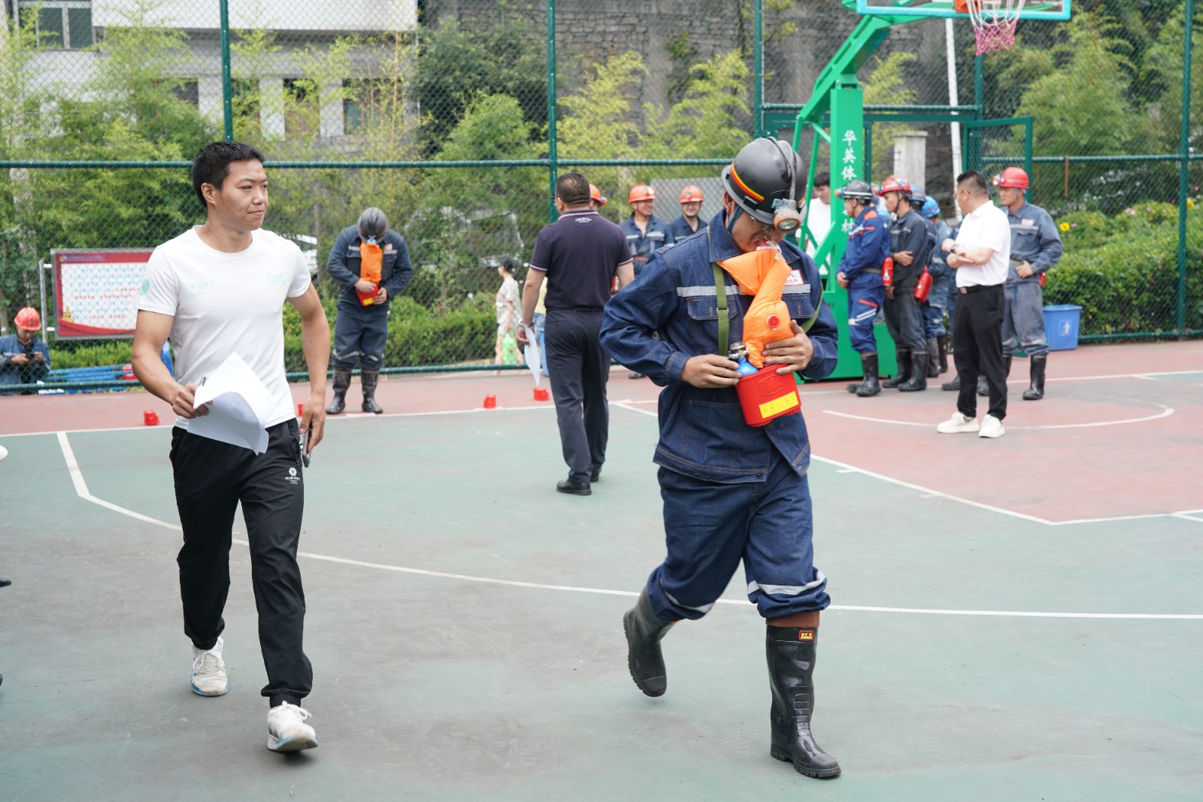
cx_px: 602
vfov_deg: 28.1
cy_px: 401
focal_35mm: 48
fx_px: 1604
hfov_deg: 41.1
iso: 400
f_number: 5.6
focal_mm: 48
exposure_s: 1/250
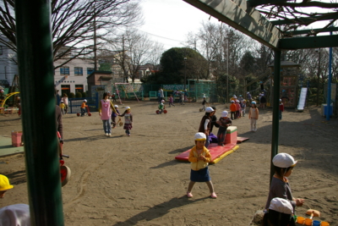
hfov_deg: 67.4
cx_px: 169
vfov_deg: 48.0
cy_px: 113
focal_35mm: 27
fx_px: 254
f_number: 6.7
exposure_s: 1/350
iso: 200
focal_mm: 18
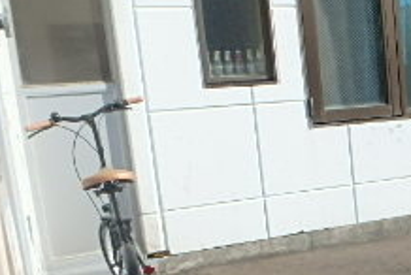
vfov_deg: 21.1
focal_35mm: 64
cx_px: 545
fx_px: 732
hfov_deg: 26.3
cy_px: 205
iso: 125
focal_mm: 3.7
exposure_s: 1/1000
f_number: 3.5
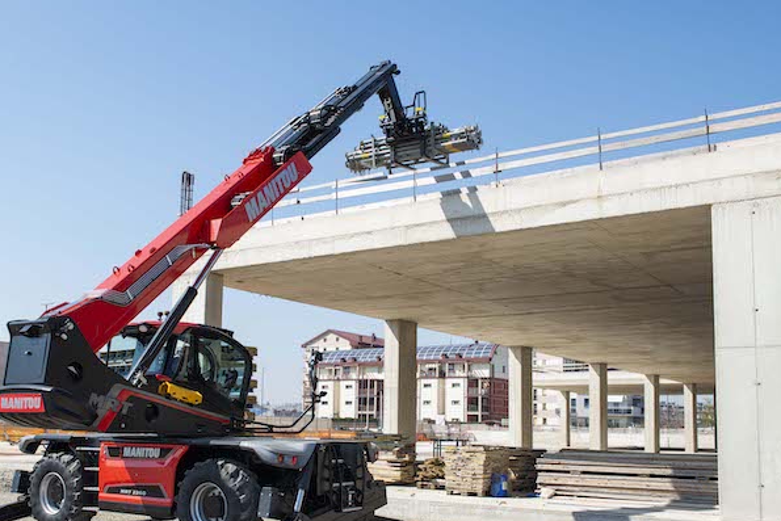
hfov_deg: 49.4
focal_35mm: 39
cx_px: 335
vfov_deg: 34.0
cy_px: 340
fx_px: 846
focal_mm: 29
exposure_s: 1/320
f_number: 8
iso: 200
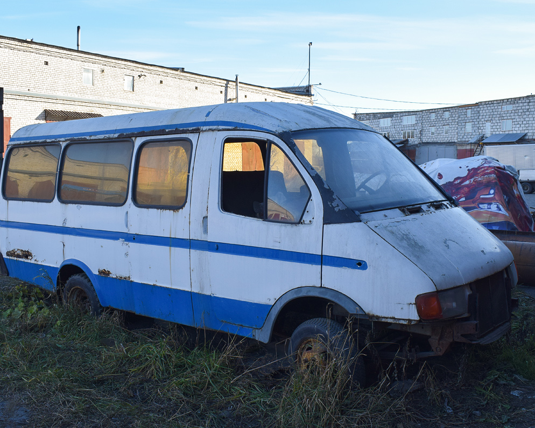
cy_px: 214
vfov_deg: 43.4
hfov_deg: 52.8
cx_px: 267
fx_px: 538
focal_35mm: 34
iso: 250
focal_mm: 20
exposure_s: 1/250
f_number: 8
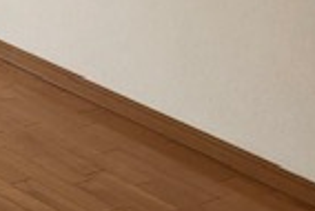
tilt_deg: -26.3
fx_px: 1147
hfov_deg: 14.0
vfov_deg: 10.3
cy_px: 258
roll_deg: +0.9
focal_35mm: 131
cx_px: -242
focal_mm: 3.99
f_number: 1.8
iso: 32
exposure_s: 1/100
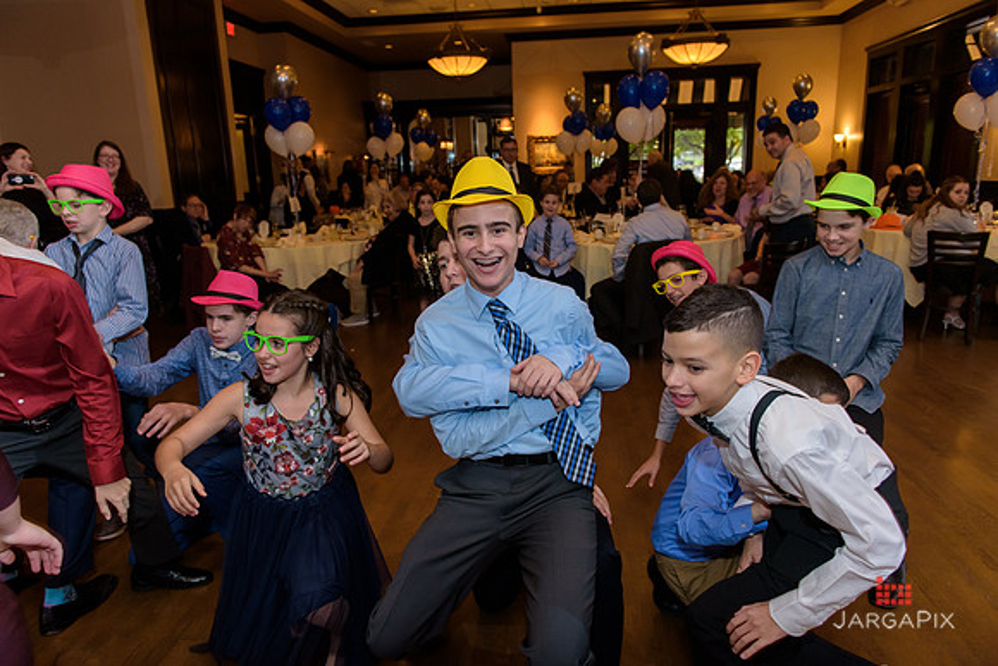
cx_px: 499
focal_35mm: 24
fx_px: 665
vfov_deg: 53.2
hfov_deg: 73.7
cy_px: 333
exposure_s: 1/125
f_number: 3.2
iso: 1600
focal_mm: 24
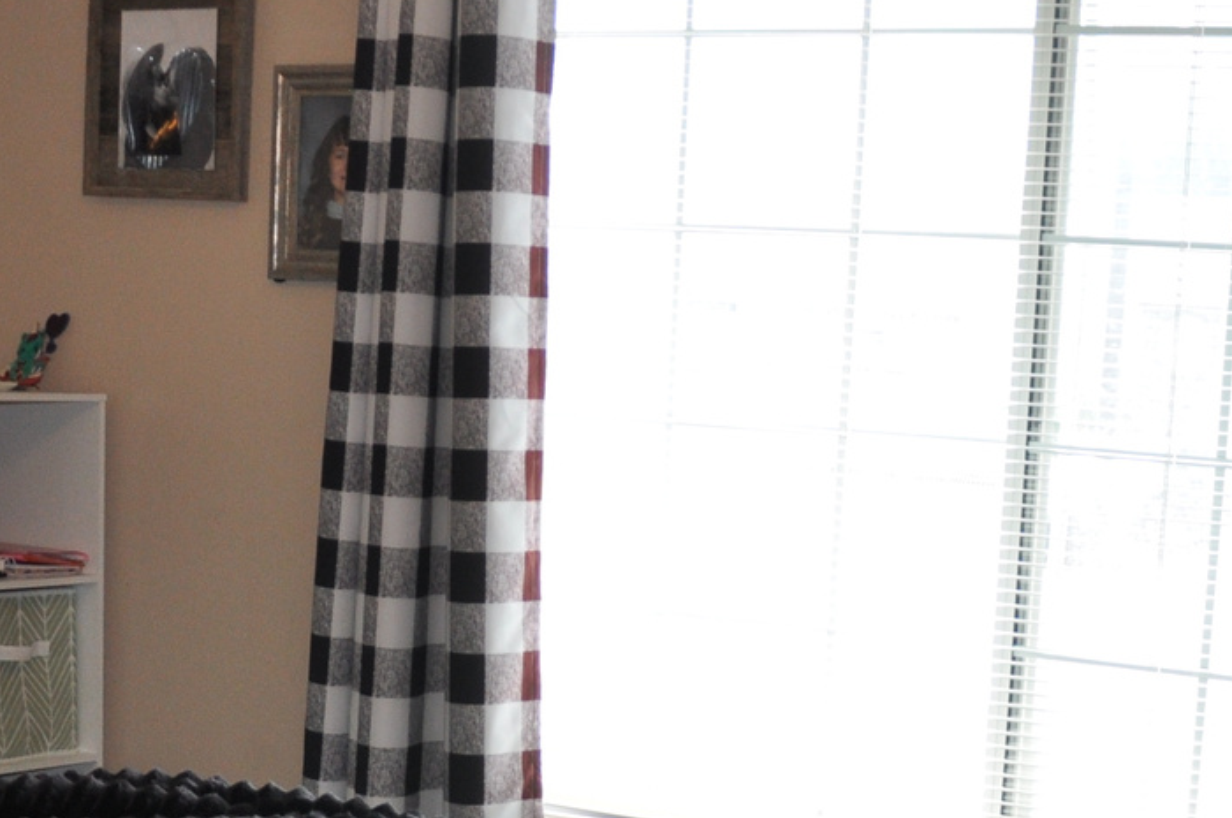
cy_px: 779
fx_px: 2700
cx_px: 743
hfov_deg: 25.6
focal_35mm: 79
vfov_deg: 16.9
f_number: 3.5
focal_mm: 18
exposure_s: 1/200
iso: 400
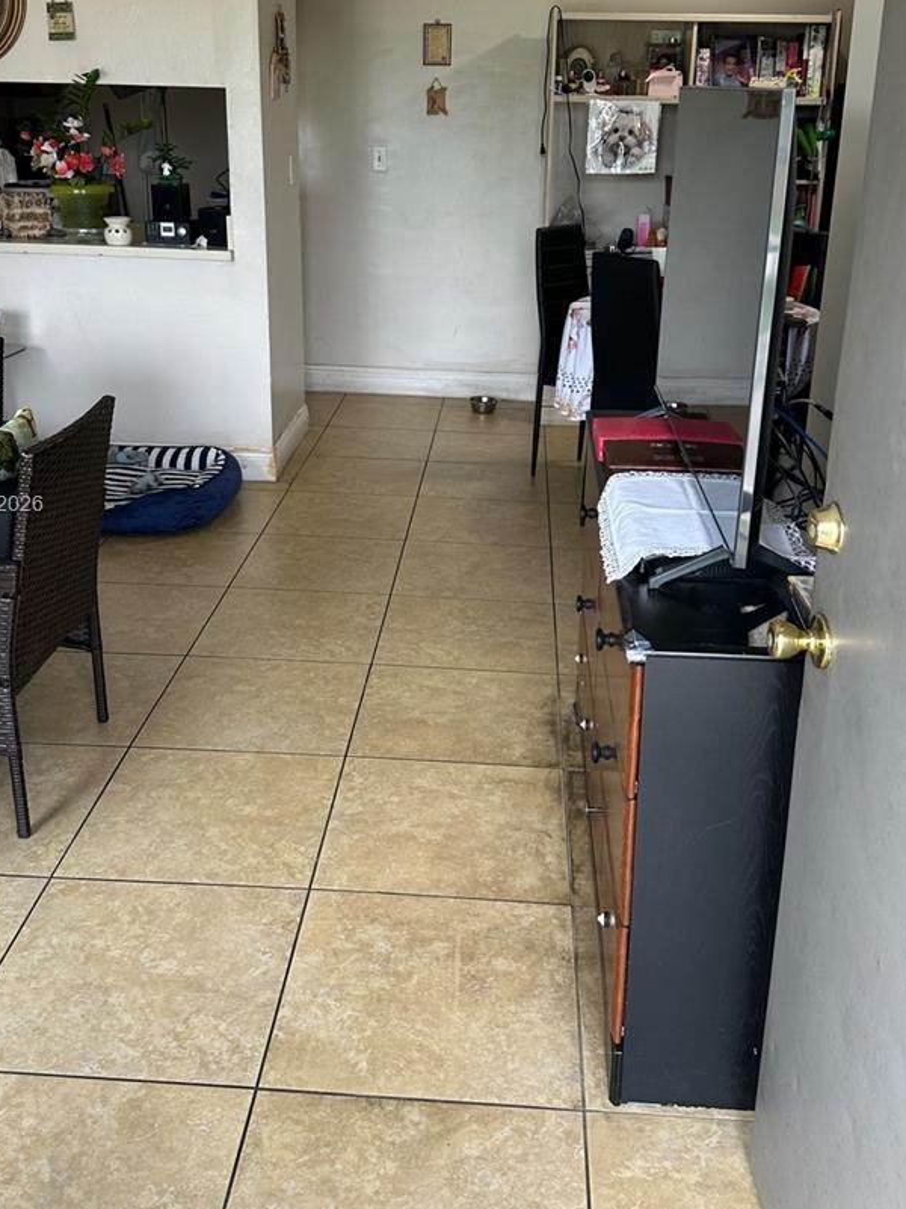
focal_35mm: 36
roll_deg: -1.4
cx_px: 444
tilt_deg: -18.5
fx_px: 1256
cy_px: 506
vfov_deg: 51.1
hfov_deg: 39.7
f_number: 1.78
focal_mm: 6.86
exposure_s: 1/121
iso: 64
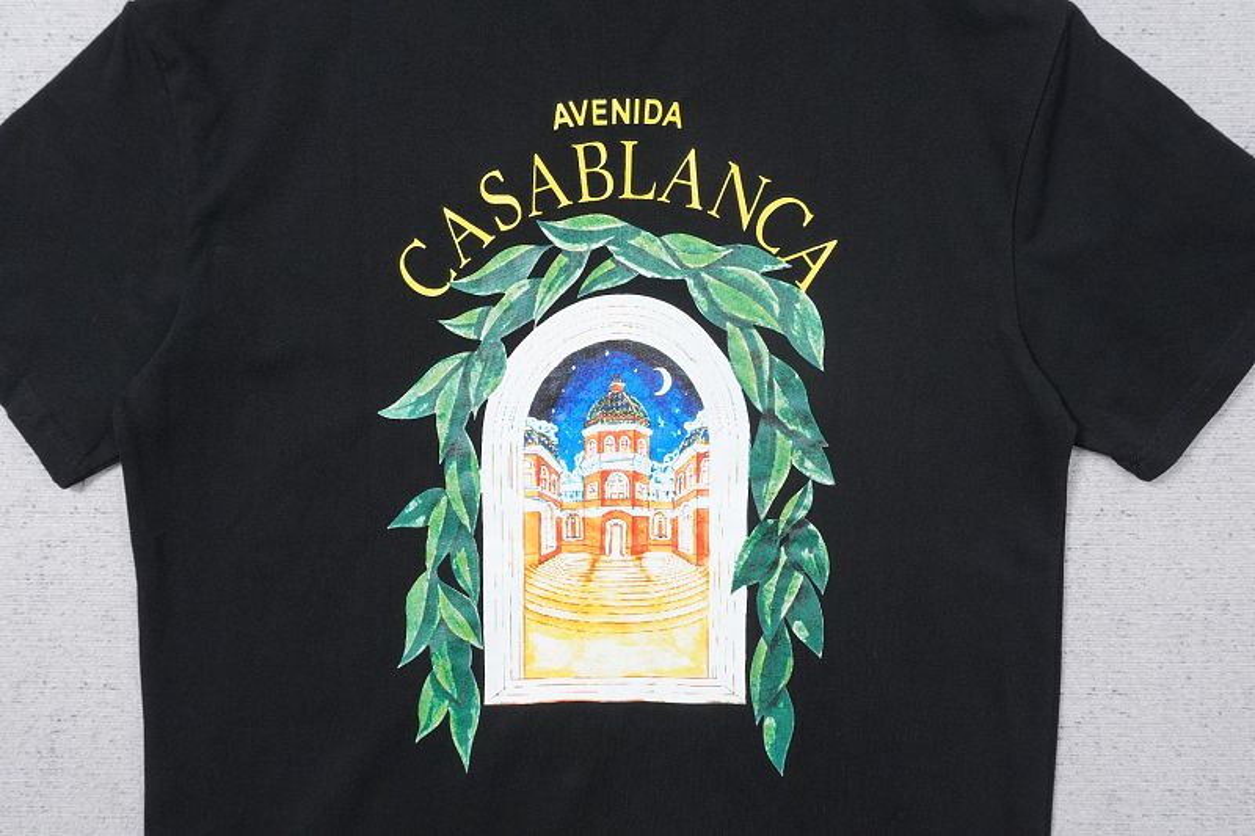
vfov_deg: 45.7
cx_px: 628
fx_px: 993
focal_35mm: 28
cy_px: 418
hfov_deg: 64.6
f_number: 10
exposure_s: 1/100
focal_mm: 19
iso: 1600
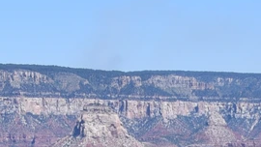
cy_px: 665
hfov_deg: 7.3
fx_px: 2028
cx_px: 318
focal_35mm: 293
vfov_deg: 3.8
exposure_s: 1/400
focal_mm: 36
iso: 200
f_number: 10
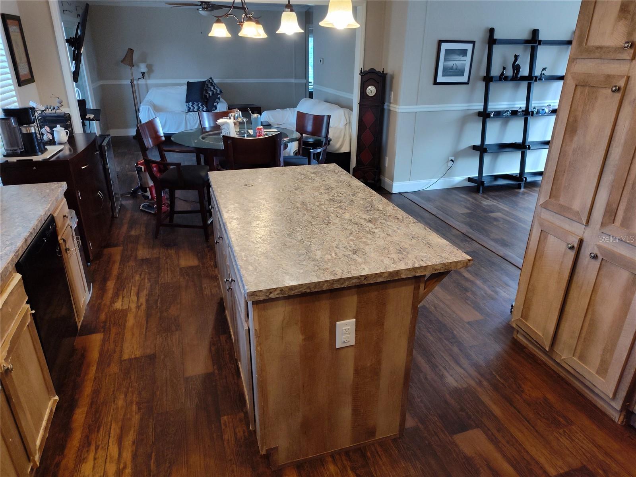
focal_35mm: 23
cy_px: 238
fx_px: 423
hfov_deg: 73.9
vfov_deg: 58.9
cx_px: 318
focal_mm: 5.56
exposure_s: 1/120
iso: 1025
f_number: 1.8
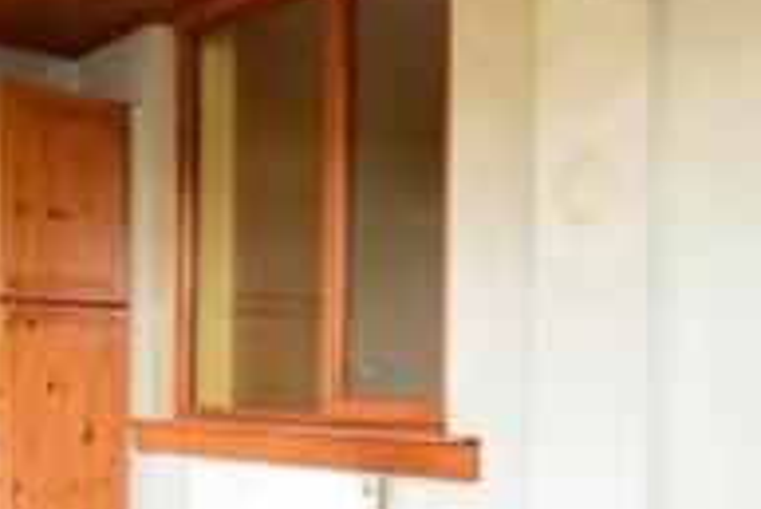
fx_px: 1079
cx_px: 361
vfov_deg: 26.1
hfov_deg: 38.8
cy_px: 393
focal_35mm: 51
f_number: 8
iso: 800
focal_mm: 10
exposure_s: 1/60
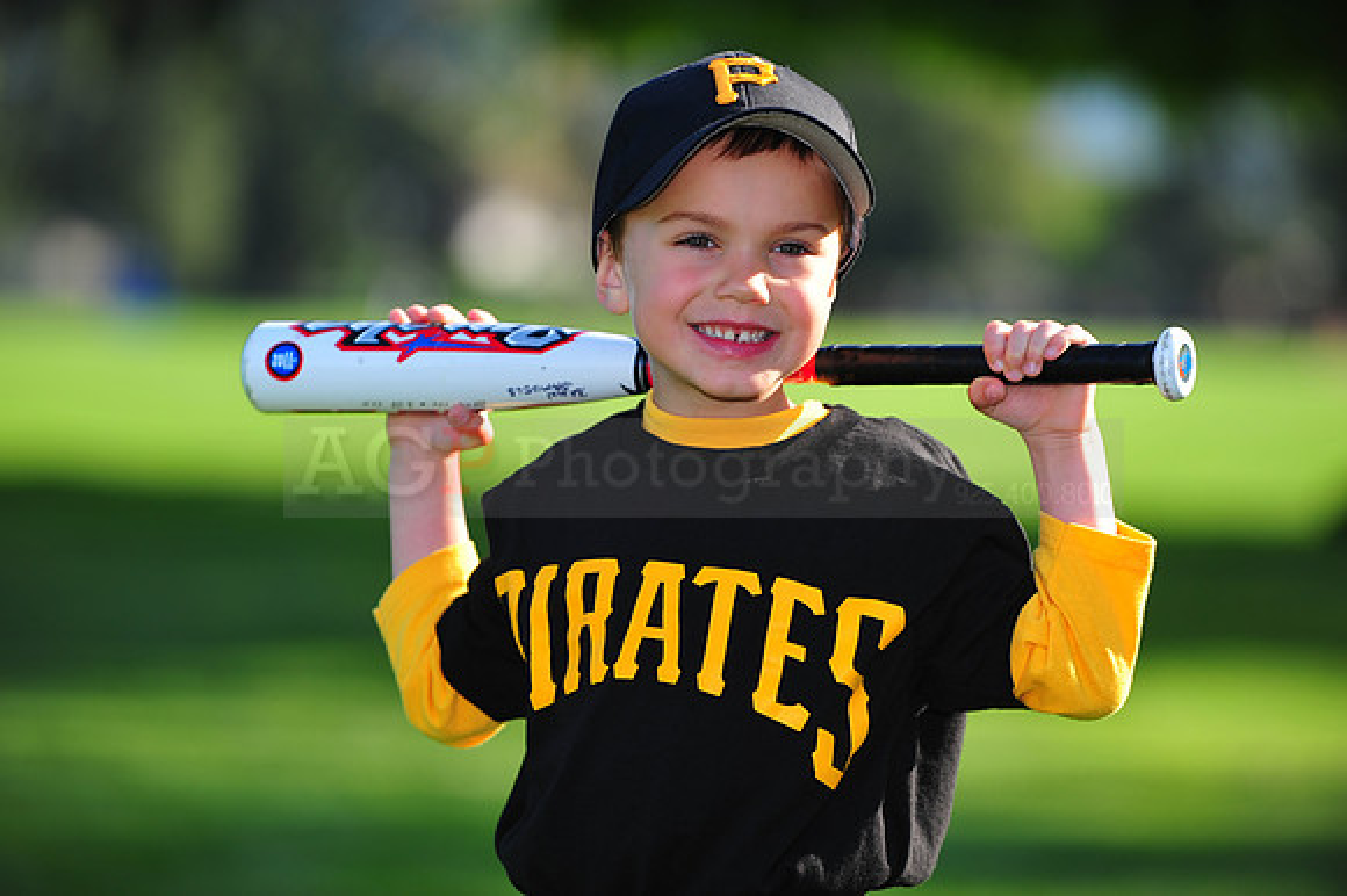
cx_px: 674
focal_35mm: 175
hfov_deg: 11.8
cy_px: 448
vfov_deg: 7.8
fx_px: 6544
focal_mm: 175
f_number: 4
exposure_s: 1/800
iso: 200
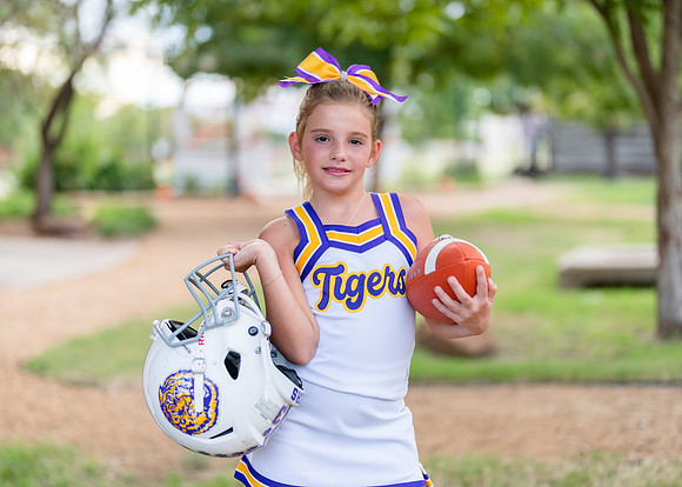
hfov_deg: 35.6
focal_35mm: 55
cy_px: 244
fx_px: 1063
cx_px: 341
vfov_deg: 25.8
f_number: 1.2
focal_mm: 50
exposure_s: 1/400
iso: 100
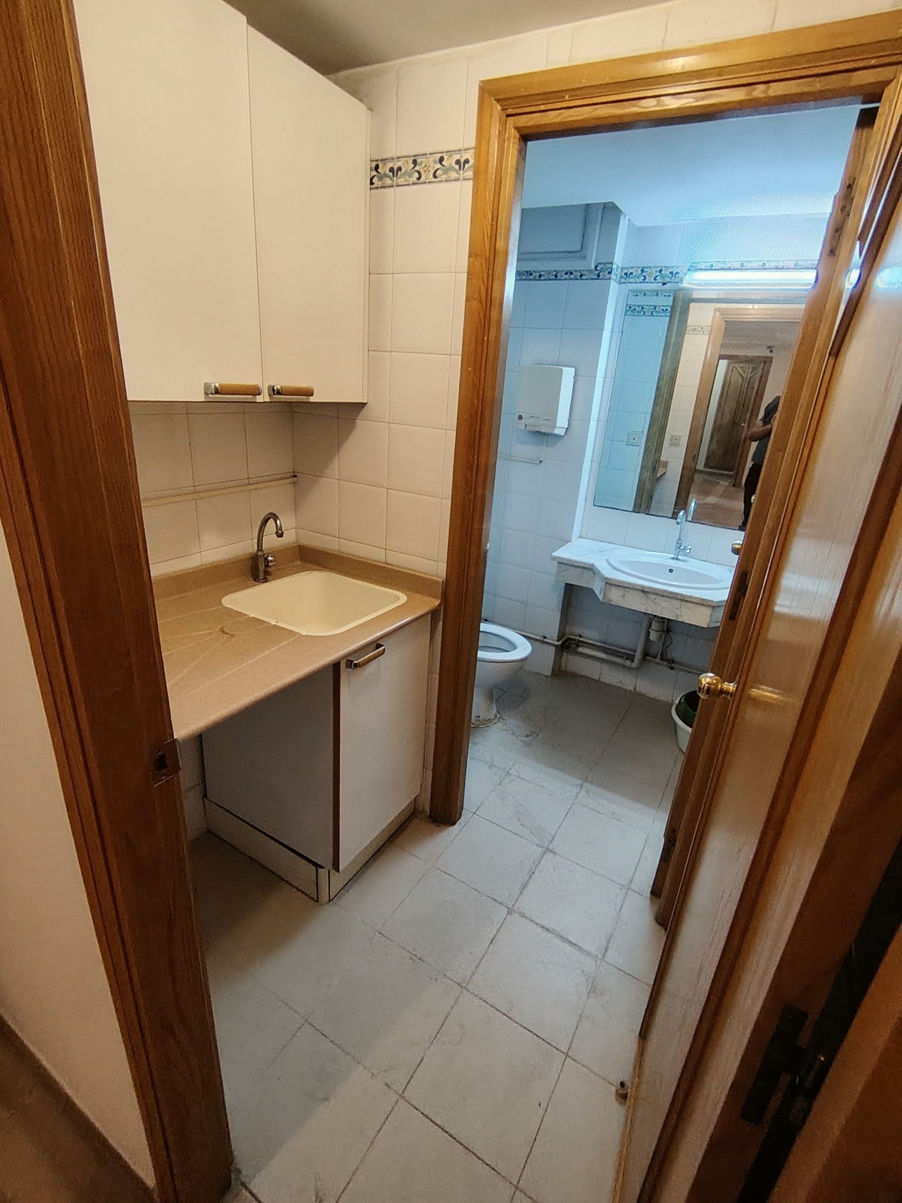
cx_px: 451
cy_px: 602
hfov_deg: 74.7
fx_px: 591
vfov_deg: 91.0
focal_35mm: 17
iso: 286
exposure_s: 1/33.3
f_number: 2.2
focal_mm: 1.42
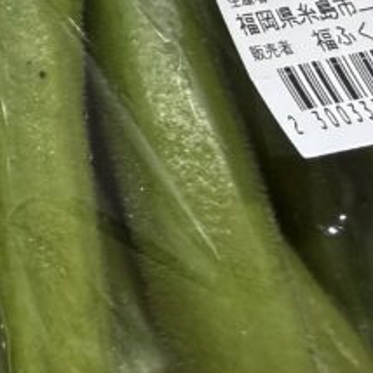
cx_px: -378
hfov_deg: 14.9
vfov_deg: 17.3
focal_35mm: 95
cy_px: -98
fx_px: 1158
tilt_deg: -52.1
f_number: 2.2
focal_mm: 2.22
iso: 160
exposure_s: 1/120
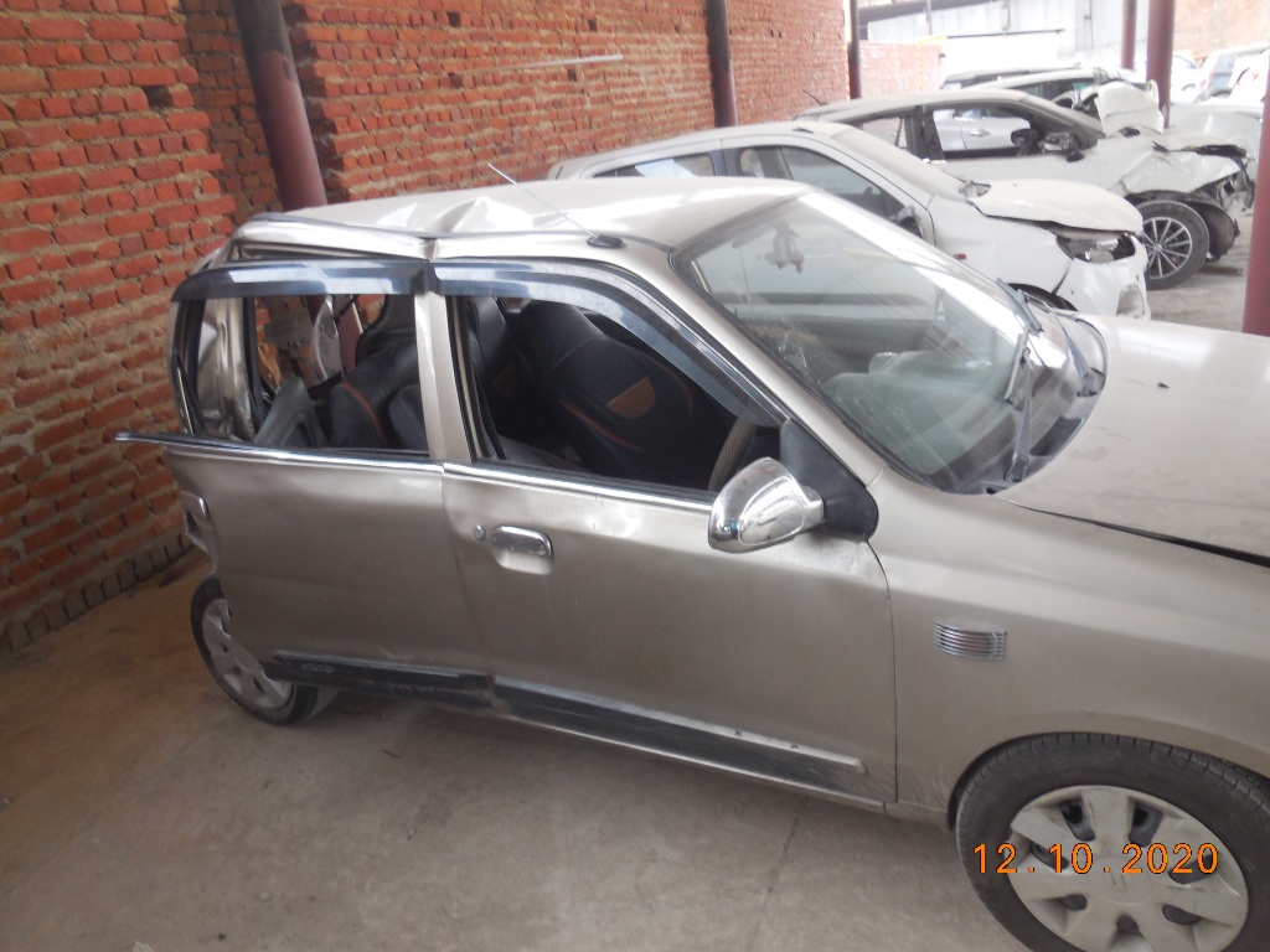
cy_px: 476
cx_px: 635
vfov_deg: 54.9
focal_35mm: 25
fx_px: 917
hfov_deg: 69.4
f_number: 3.1
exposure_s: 1/30
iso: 180
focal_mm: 4.5
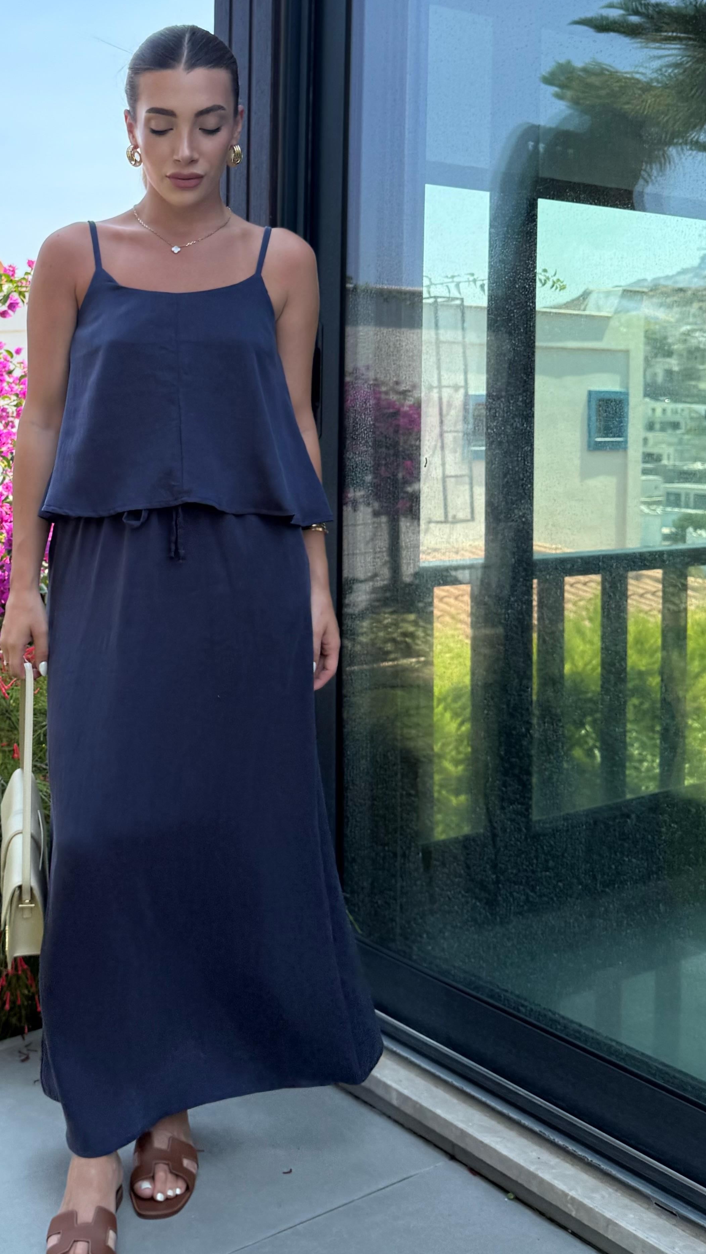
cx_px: 139
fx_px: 1331
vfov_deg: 49.5
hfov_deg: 29.0
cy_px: 410
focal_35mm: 40
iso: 80
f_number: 1.78
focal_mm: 6.76
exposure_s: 1/2370
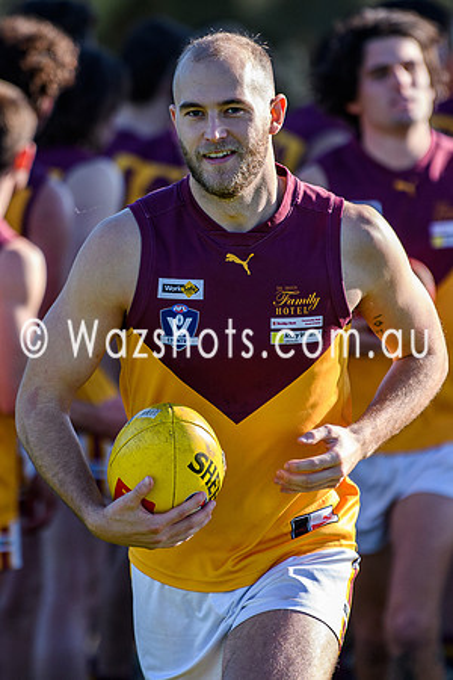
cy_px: 297
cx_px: 175
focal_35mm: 481
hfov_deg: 2.9
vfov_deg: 4.3
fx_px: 9085
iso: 450
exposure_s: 1/2500
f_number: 2.8
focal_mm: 190
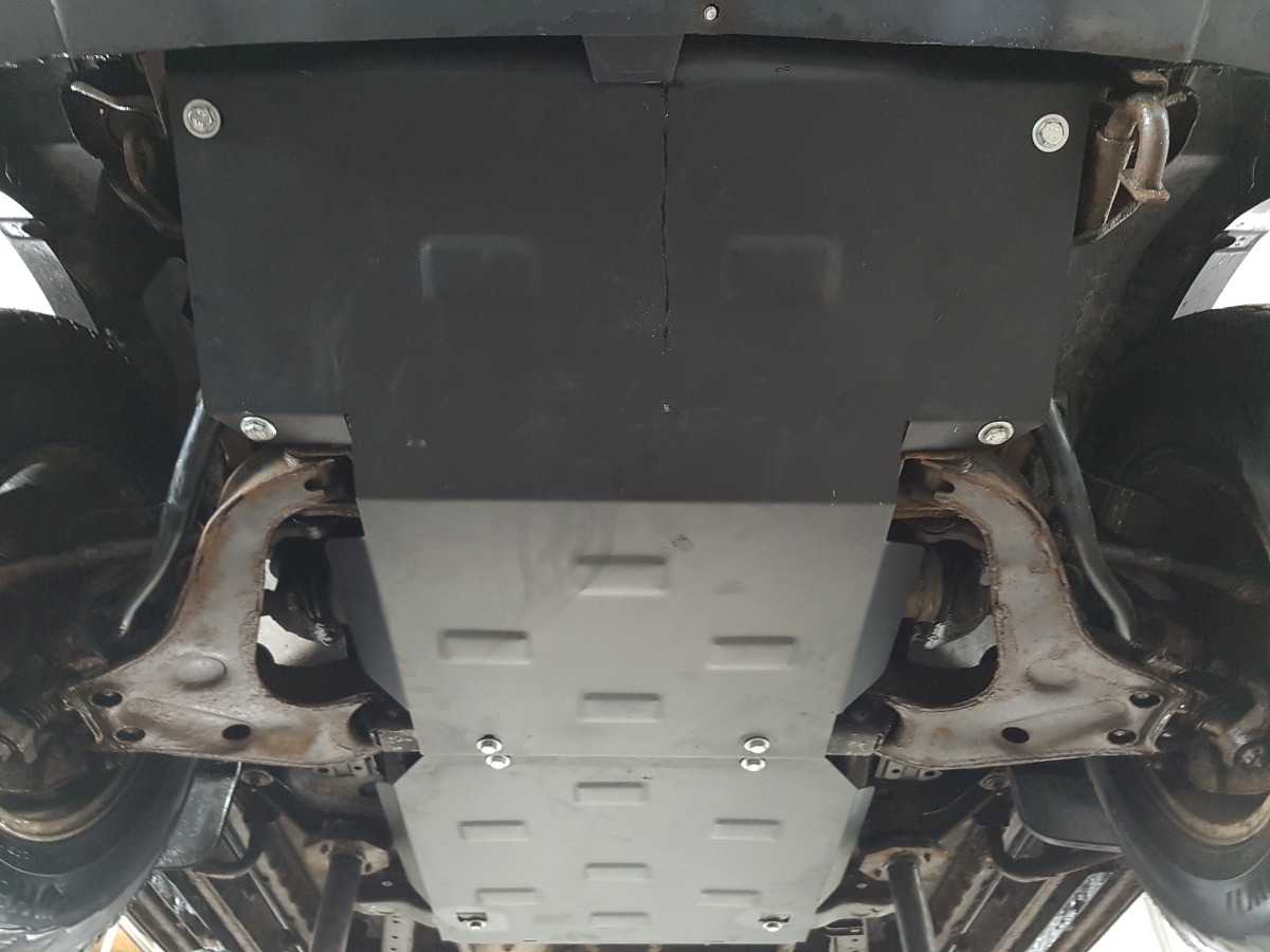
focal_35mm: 26
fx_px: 954
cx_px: 635
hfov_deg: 67.3
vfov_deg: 53.1
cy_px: 476
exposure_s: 1/10
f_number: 1.7
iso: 250
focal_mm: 4.2
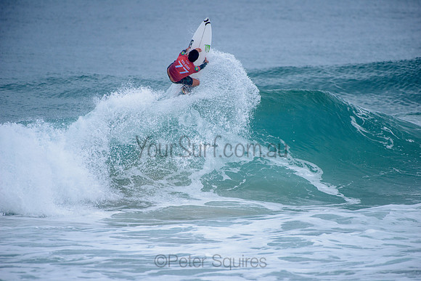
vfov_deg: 2.8
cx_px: 210
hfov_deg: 4.1
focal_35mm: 500
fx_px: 5848
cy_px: 140
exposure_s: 1/2000
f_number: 5.6
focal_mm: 500
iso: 320
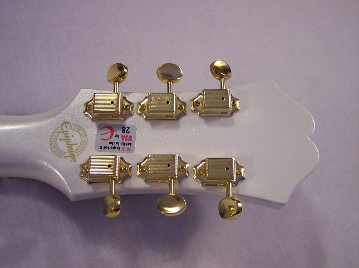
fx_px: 394
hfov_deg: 49.0
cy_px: 134
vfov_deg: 37.7
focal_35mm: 38
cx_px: 180
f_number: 2.8
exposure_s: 1/30
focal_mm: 8
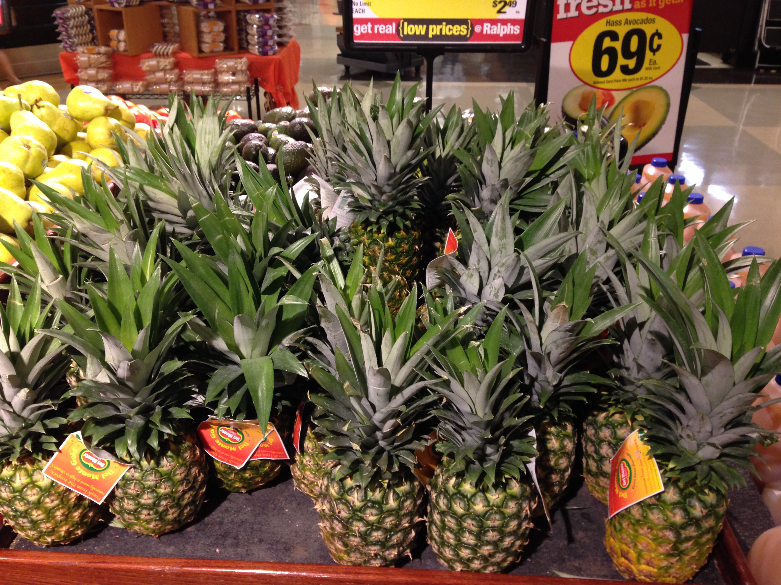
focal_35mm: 33
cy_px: 292
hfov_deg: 55.4
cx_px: 390
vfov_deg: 42.9
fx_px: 745
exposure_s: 1/20
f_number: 2.4
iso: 160
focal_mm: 4.12
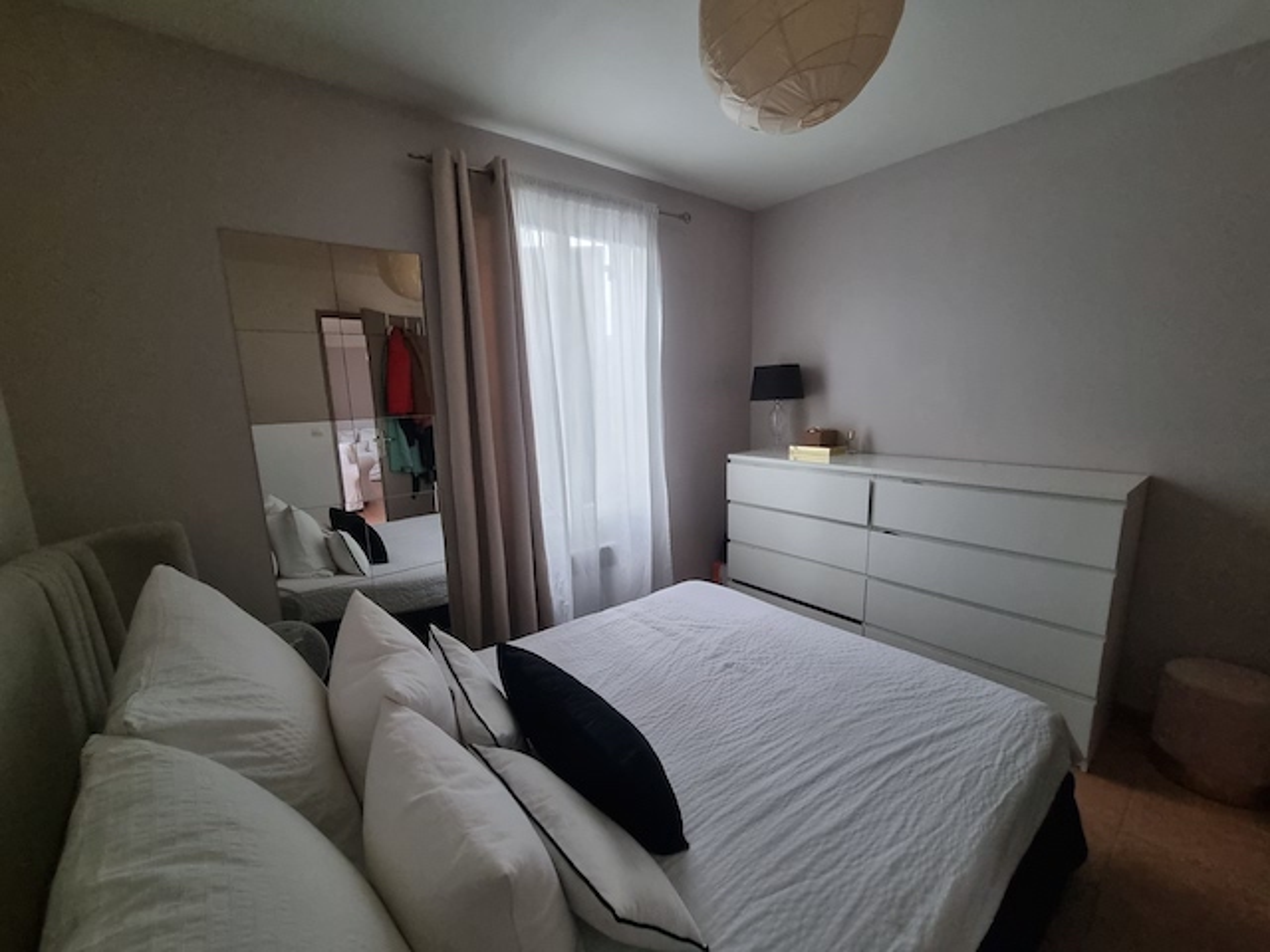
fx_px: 477
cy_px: 476
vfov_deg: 89.9
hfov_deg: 106.2
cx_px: 635
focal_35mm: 13
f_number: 2.2
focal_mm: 2.2
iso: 500
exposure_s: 1/33
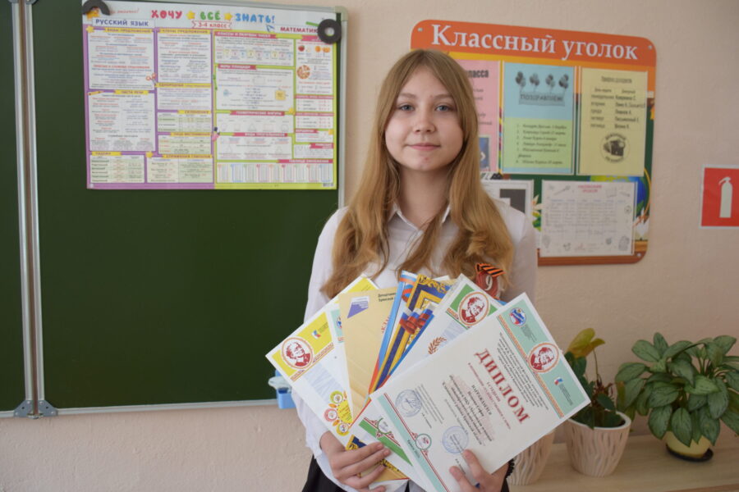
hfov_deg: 57.2
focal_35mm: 33
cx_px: 370
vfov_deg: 40.0
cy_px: 246
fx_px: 677
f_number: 4
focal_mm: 22
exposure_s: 1/60
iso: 720
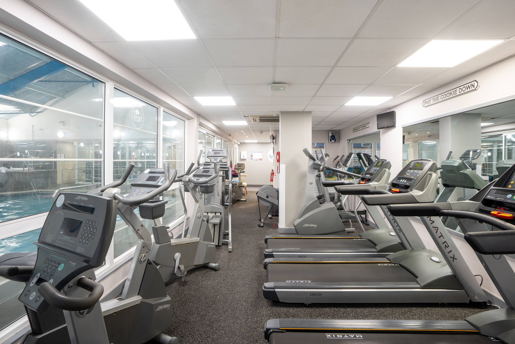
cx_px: 258
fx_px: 229
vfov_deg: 73.7
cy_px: 172
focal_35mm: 16
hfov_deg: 96.7
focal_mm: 16
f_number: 10
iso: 400
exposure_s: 1/2.5
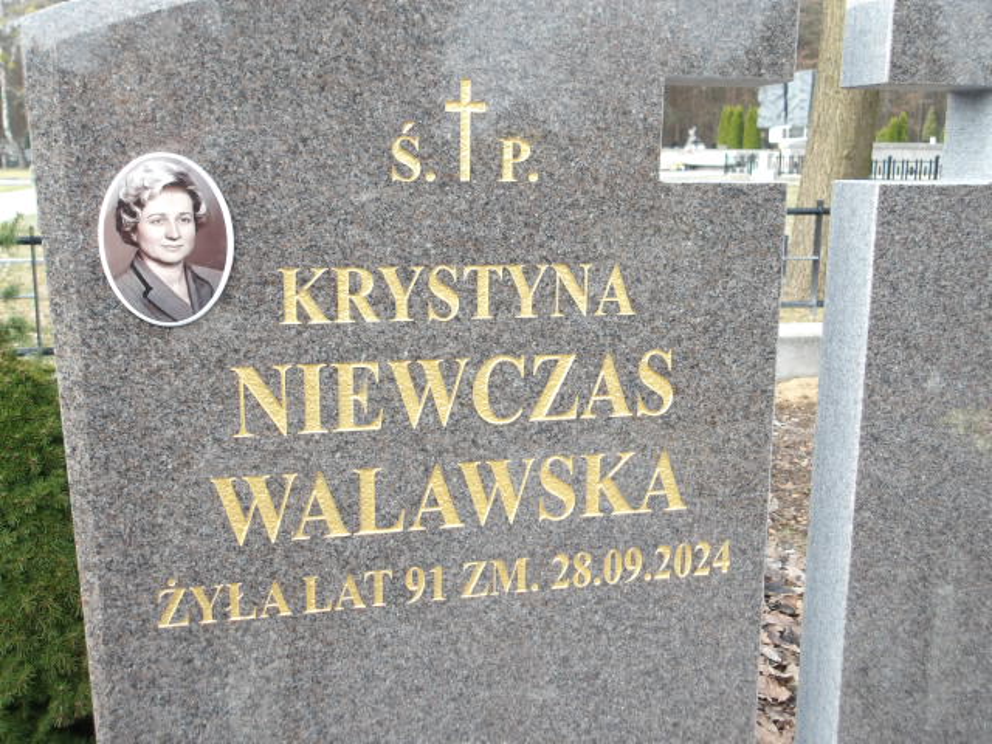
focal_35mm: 34
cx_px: 496
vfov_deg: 41.8
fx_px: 974
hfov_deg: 54.0
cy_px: 372
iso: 100
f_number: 3.3
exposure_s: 1/167
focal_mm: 6.1
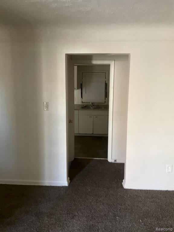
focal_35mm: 29
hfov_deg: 48.2
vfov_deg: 61.7
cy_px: 116
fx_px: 194
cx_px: 87
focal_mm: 3
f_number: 1.8
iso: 320
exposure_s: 1/31
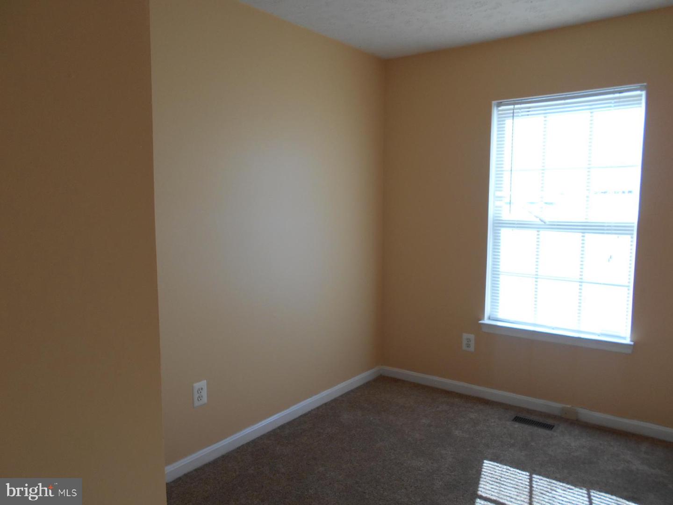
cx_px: 336
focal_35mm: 26
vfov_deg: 53.1
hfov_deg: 67.3
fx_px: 505
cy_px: 252
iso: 80
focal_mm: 4.6
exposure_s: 1/60
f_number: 3.2
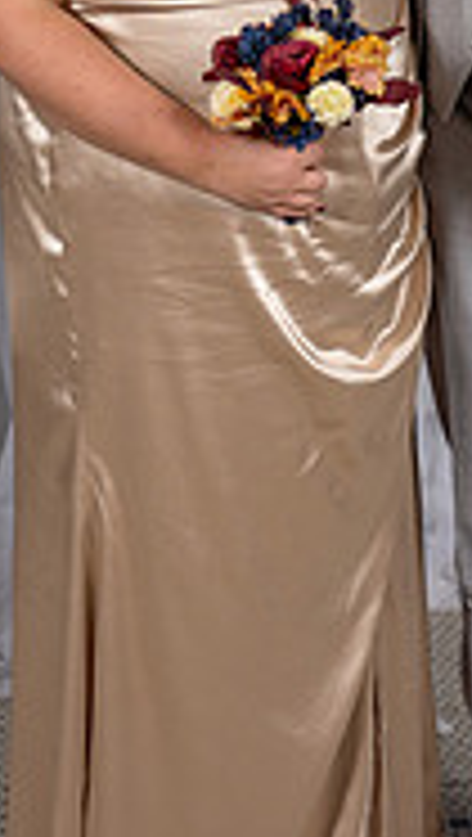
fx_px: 2530
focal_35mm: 114
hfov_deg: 10.6
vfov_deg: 18.5
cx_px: 355
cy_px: 86
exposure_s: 1/160
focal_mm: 45
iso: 100
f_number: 5
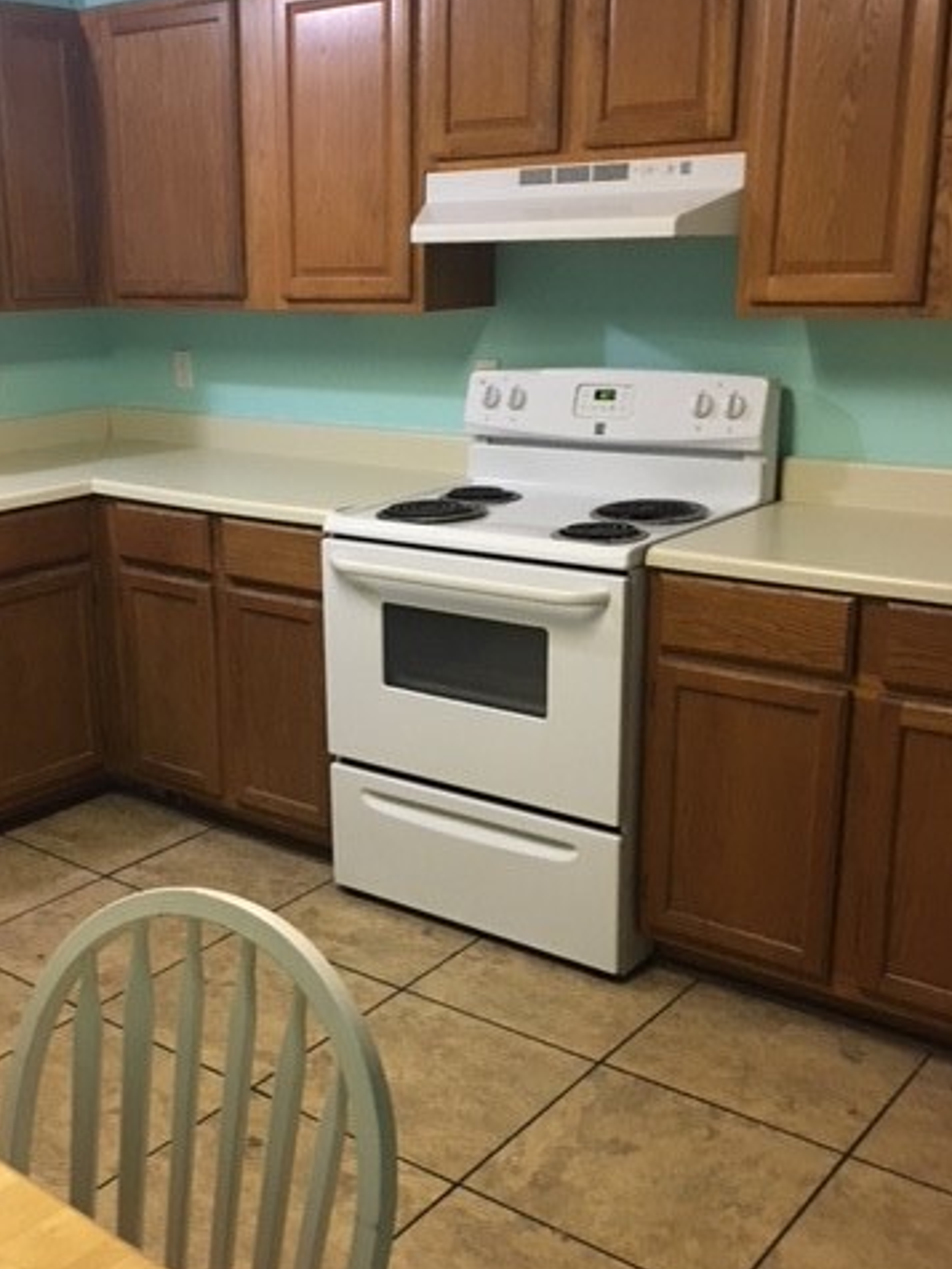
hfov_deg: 36.5
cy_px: 661
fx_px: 1430
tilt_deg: -14.2
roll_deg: +1.3
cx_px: 336
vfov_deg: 47.9
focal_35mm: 39
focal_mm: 4.15
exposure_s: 1/15
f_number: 2.2
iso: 80
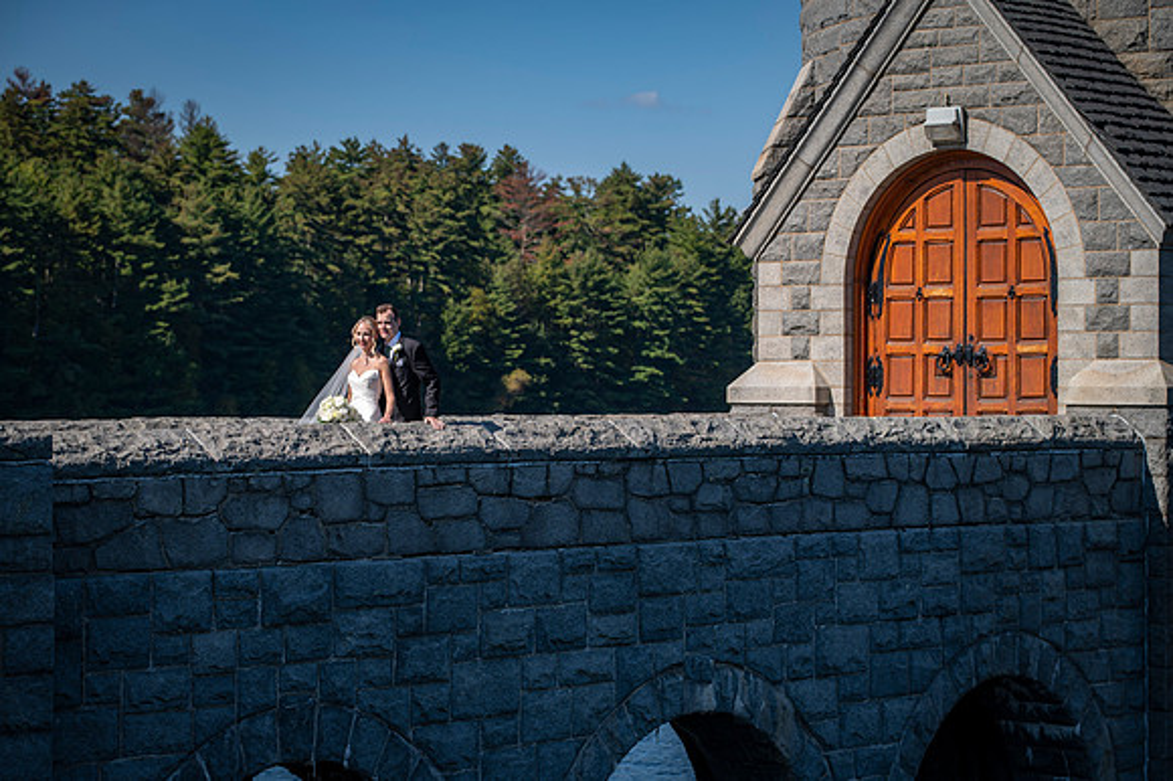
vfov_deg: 14.5
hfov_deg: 21.6
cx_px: 586
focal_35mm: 94
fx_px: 3068
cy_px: 390
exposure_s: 1/1000
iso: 50
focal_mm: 92
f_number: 4
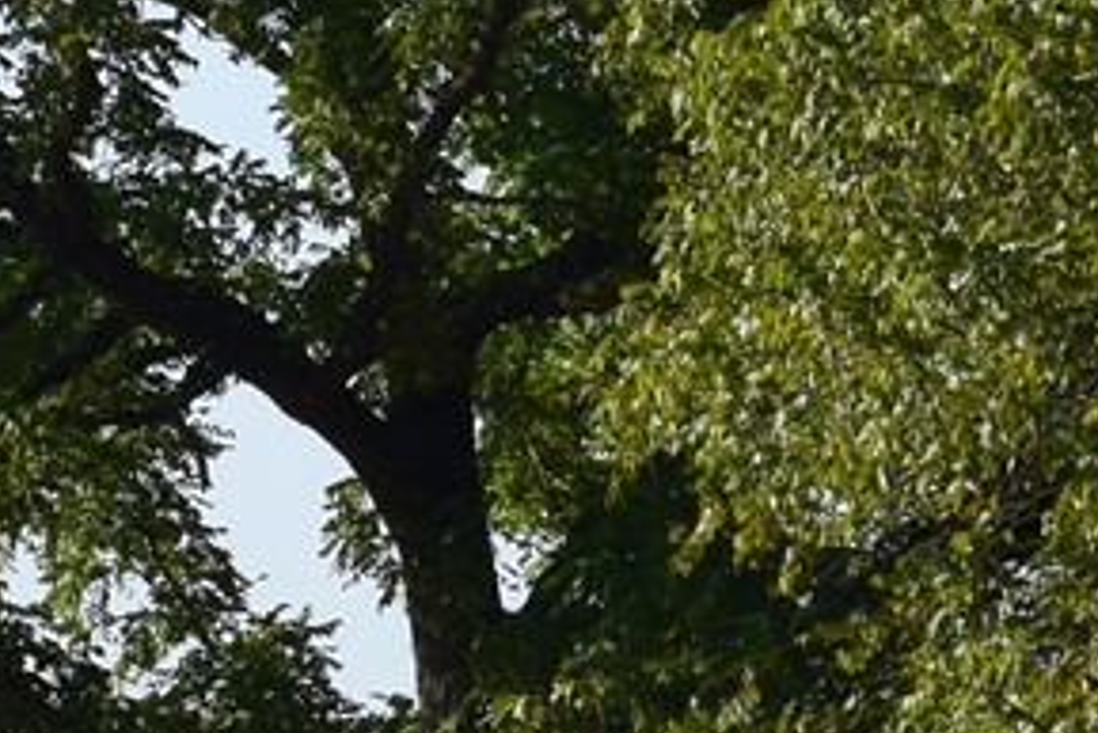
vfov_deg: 2.4
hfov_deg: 3.5
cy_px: 1027
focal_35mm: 581
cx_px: 1189
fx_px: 17714
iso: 400
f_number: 11
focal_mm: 55
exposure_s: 1/500
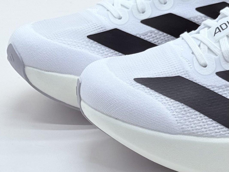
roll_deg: +0.8
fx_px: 318
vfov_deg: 30.3
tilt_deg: -24.6
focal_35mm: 48
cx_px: 114
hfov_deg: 39.7
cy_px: 86
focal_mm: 6.76
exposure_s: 1/675
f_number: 1.78
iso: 64
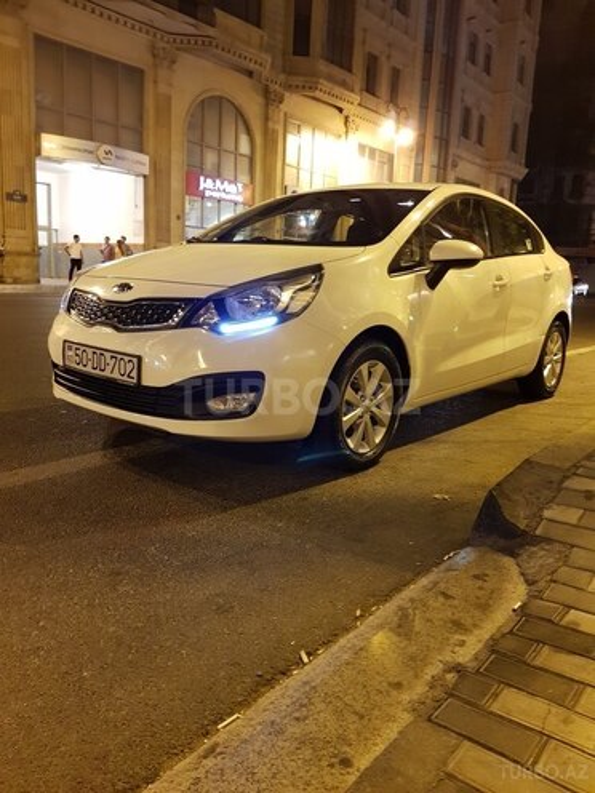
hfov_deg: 53.1
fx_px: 596
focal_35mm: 26
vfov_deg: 67.3
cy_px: 396
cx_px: 298
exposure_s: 1/13
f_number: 1.7
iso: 250
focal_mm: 4.2
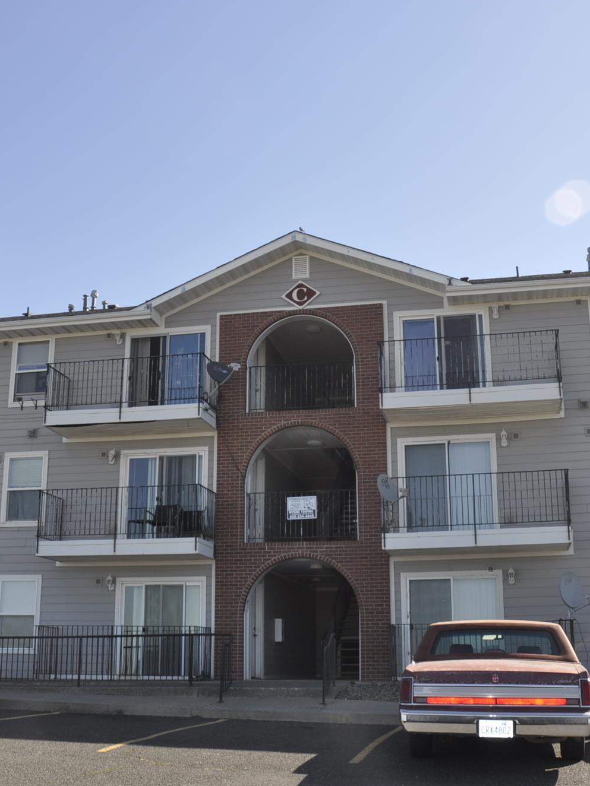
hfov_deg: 34.3
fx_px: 954
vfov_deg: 44.8
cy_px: 398
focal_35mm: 42
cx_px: 293
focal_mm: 18
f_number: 10
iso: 200
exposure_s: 1/200
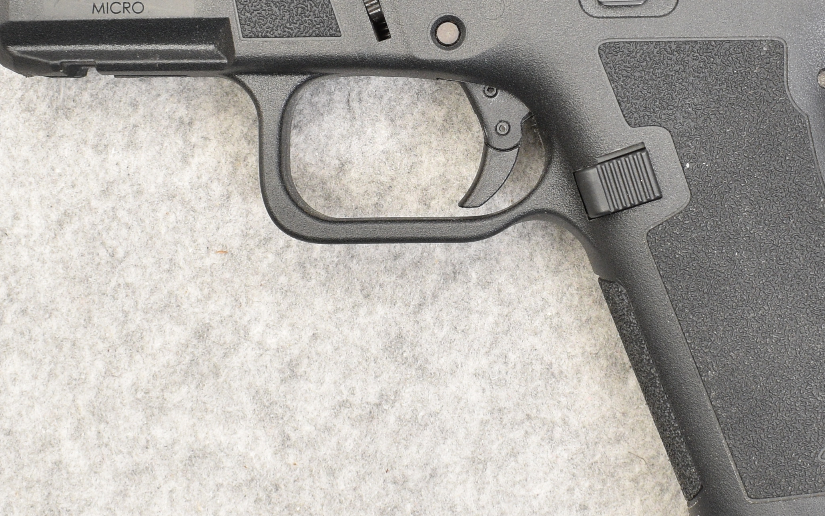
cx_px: 479
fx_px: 2001
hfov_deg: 23.3
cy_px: 146
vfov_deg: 14.6
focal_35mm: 89
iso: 400
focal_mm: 20
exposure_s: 1/100
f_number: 5.6
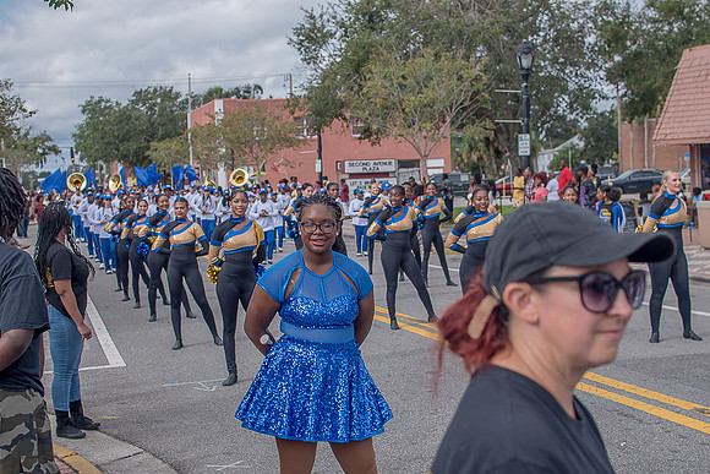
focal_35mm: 52
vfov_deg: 26.0
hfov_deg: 38.2
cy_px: 237
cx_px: 355
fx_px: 1026
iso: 100
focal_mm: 35
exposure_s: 1/500
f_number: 4
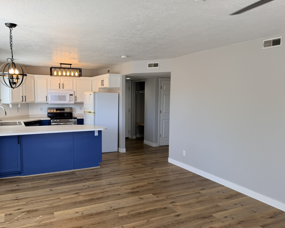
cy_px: 120
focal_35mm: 29
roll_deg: +0.5
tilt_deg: -4.9
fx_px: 245
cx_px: 124
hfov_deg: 60.2
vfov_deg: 50.0
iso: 50
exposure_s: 1/129
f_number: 1.78
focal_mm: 6.76
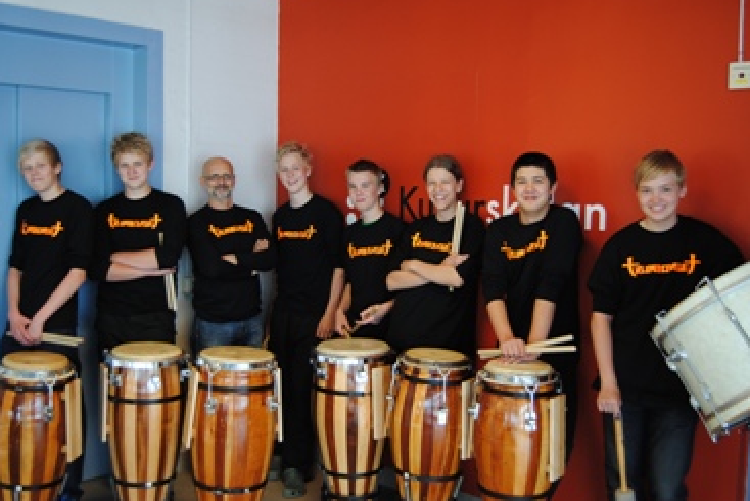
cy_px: 238
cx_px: 363
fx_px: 792
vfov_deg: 35.1
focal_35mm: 38
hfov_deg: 50.7
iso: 220
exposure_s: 1/30
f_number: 3.8
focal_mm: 24
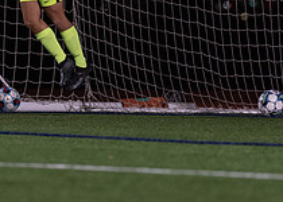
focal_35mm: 612
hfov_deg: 3.3
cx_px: 47
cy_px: 14
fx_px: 4919
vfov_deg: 2.4
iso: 1250
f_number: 1.8
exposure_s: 1/1250
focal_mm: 135
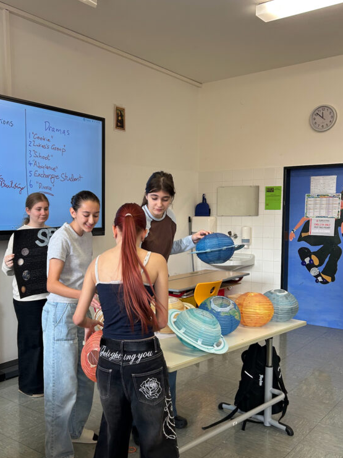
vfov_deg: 51.3
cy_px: 253
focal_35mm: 36
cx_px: 136
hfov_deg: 39.5
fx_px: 476
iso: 80
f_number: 1.5
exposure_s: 1/100
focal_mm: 5.7
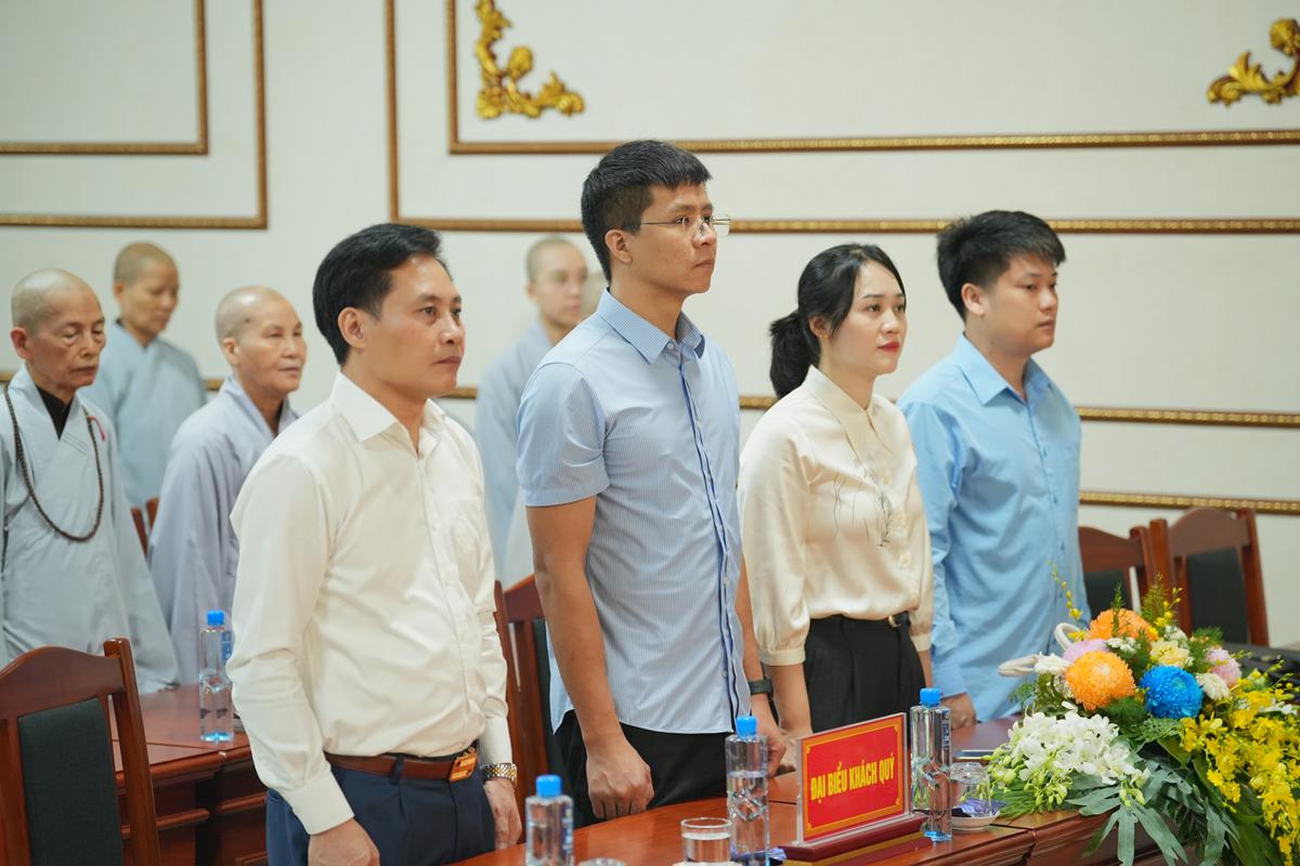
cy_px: 433
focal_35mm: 106
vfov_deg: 12.9
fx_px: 3827
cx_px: 650
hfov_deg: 19.3
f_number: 2.8
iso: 3200
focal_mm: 106
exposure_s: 1/125
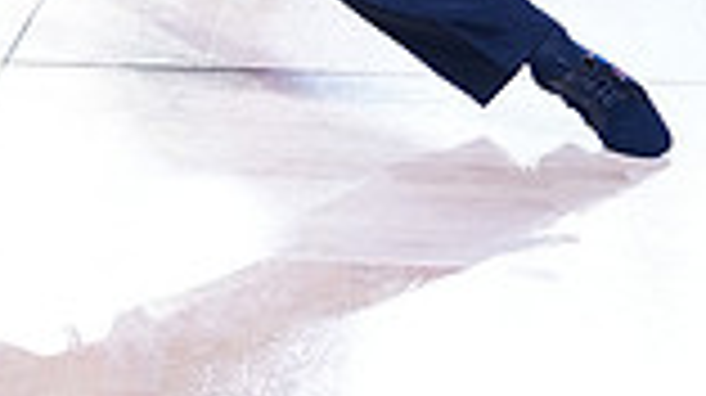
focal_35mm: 159
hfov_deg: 12.8
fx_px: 2974
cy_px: -457
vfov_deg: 7.3
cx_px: -346
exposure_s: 1/500
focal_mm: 41
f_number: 4.5
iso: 2000
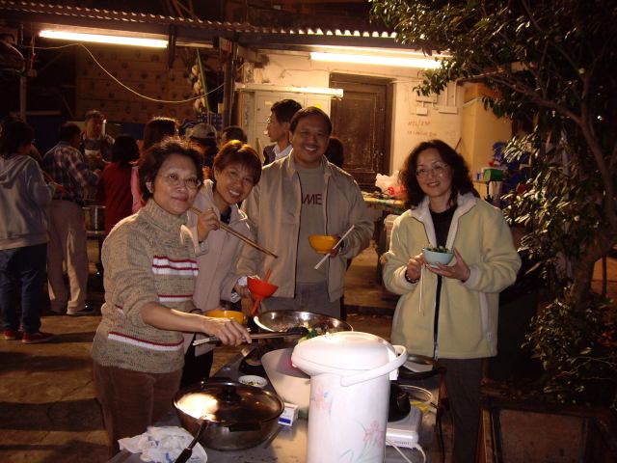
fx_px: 677
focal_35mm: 38
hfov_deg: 49.0
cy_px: 232
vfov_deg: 37.7
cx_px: 308
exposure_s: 1/40
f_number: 2.7
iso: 200
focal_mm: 6.2
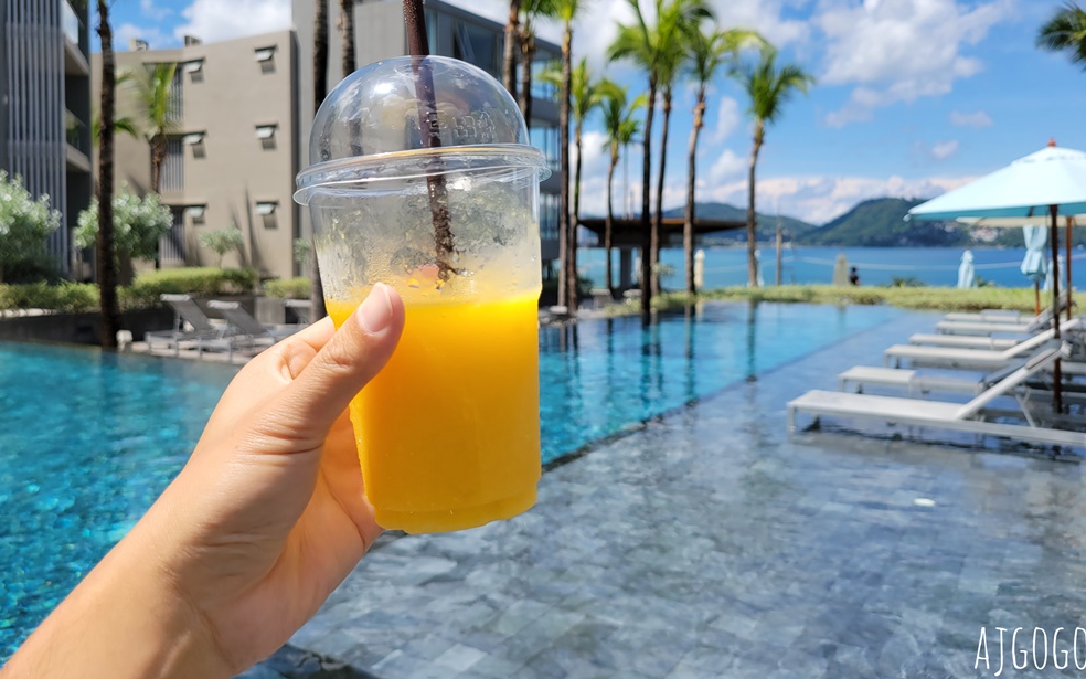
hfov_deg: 66.5
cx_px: 549
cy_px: 273
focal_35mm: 28
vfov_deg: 44.3
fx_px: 829
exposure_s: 1/2483
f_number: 1.8
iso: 40
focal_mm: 5.4
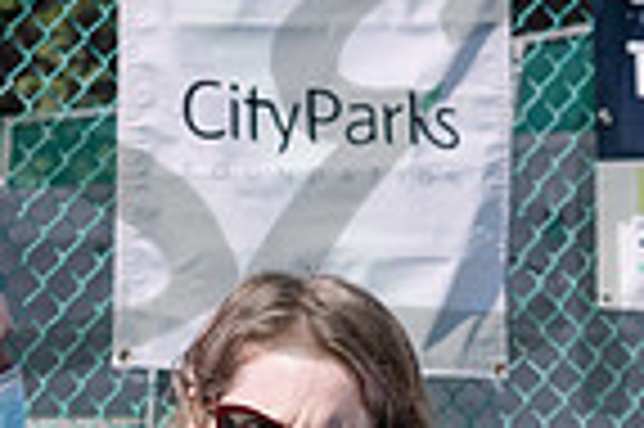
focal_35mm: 223
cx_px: 297
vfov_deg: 6.0
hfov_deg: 9.2
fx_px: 3985
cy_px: 723
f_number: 5.6
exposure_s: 1/800
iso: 125
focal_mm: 55
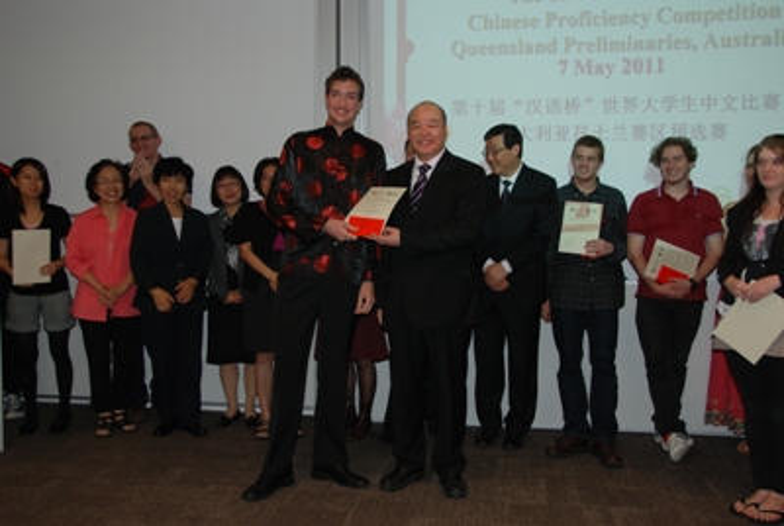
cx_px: 392
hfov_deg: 53.1
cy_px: 263
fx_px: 785
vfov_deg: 37.0
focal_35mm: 36
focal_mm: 24
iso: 200
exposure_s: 1/60
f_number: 3.8
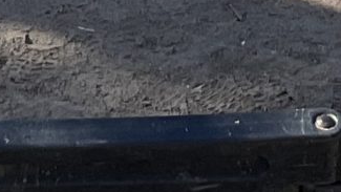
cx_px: 174
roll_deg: -2.4
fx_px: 2252
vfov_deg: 4.5
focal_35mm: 249
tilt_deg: -11.7
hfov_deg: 8.7
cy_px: -525
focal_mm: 3
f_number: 1.8
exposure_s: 1/386
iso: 16
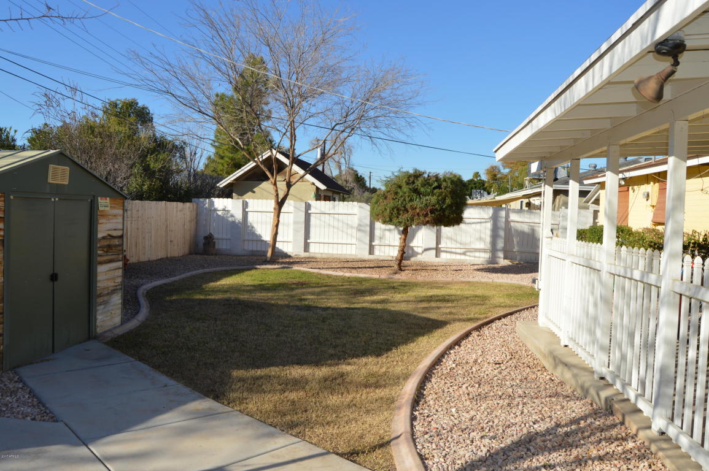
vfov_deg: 47.9
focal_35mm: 27
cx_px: 354
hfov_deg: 67.4
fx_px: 531
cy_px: 236
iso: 100
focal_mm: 18
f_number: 10
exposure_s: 1/200
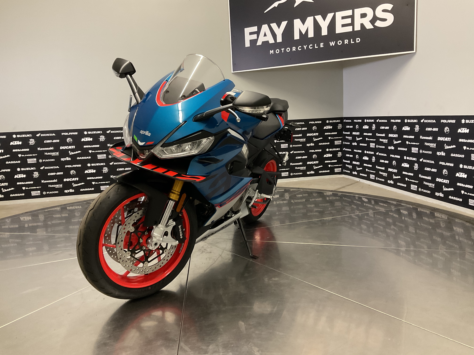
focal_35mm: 29
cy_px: 178
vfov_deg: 48.2
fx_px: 397
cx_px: 237
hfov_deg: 61.7
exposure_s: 1/40
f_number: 1.8
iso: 200
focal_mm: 3
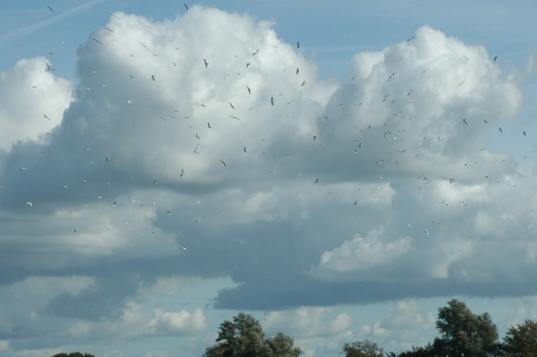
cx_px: 441
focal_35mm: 135
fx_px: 2012
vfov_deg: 10.0
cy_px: 374
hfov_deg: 15.1
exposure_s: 1/500
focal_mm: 40
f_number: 11
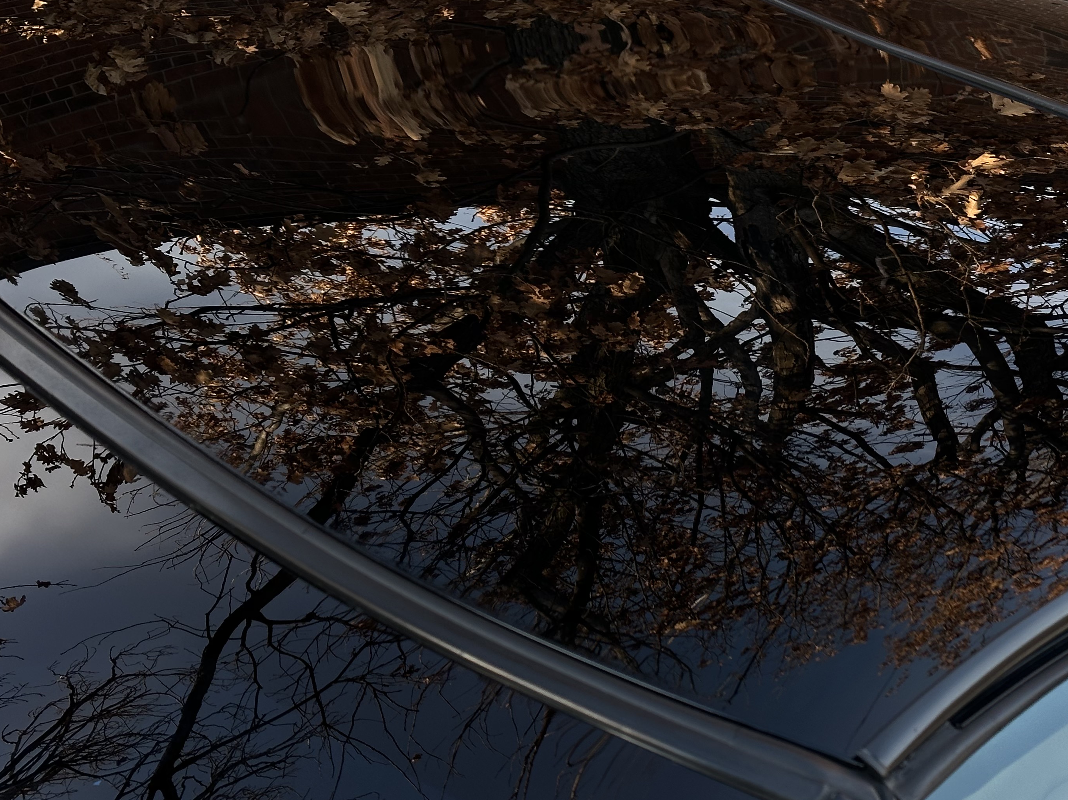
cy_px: 351
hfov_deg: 27.3
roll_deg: -3.9
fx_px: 2190
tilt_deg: -22.4
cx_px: 661
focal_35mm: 71
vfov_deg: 20.7
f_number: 1.78
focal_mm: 6.86
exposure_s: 1/337
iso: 64
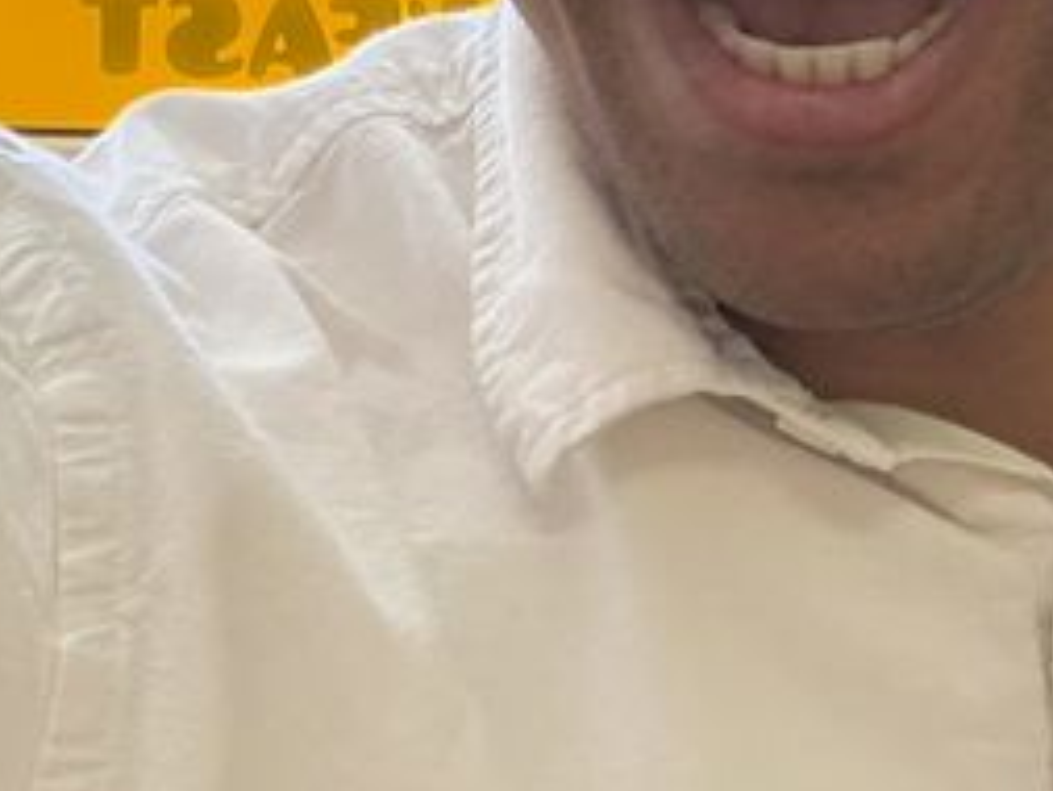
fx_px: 3317
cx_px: 699
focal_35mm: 109
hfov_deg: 18.0
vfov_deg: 13.4
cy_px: -29
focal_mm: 2.69
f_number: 1.9
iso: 100
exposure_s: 1/120
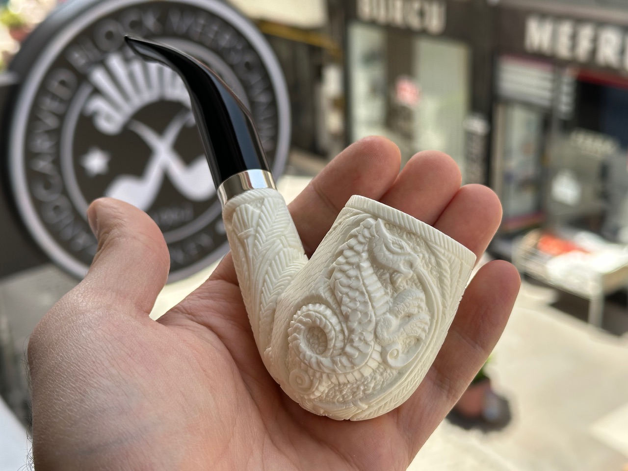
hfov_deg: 39.7
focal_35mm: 48
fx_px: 871
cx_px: 314
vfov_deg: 30.3
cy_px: 236
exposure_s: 1/773
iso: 64
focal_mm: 6.86
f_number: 1.78
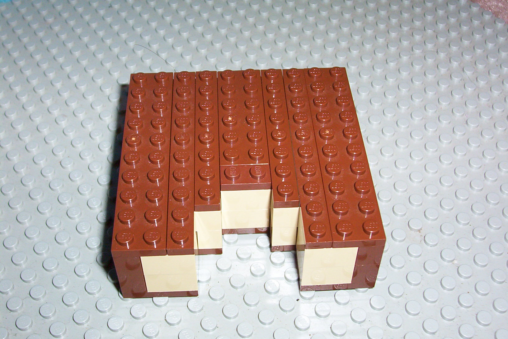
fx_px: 762
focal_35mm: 54
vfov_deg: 25.1
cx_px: 254
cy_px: 170
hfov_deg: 36.9
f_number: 2.97
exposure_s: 1/69.5
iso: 140
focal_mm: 7.1
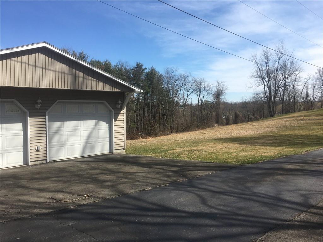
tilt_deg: -3.3
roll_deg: +0.7
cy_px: 121
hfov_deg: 61.7
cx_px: 162
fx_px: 271
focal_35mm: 29
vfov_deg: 48.2
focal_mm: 4.15
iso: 25
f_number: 2.2
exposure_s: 1/1508
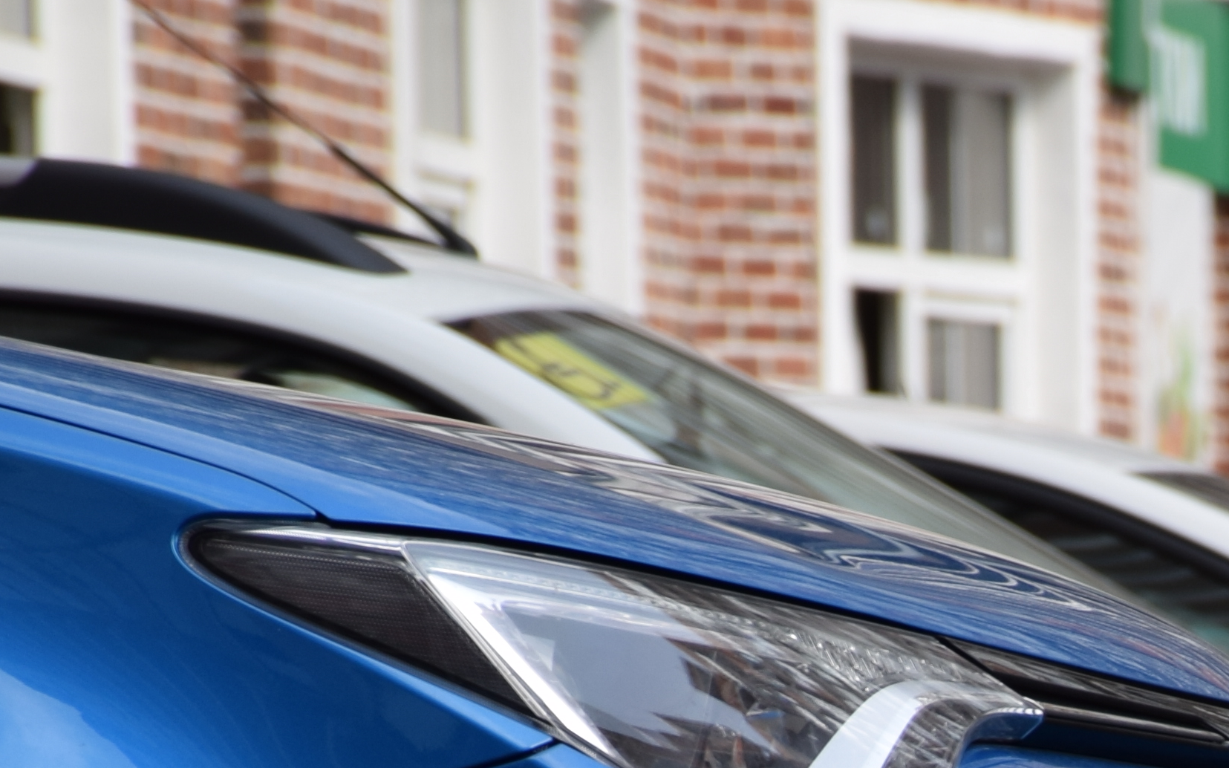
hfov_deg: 3.3
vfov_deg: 2.0
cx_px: 1528
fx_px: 21535
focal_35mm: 643
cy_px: 1335
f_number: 7.1
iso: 100
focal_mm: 116
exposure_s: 1/160
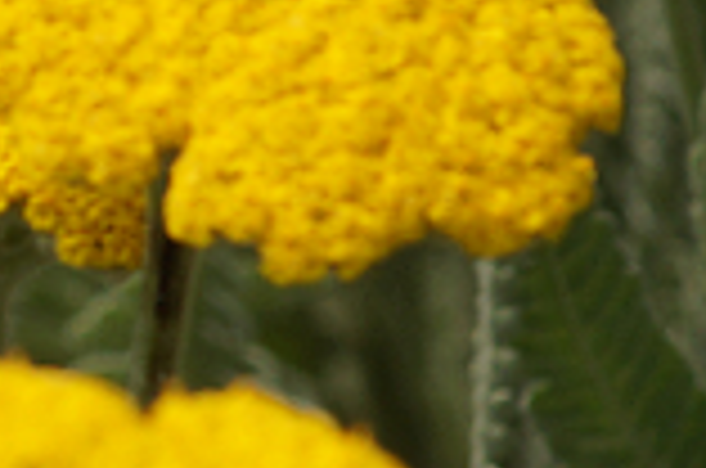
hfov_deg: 1.8
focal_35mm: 1149
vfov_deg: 1.2
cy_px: -621
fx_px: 22487
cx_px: -688
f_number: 8
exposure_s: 1/200
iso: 100
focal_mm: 100
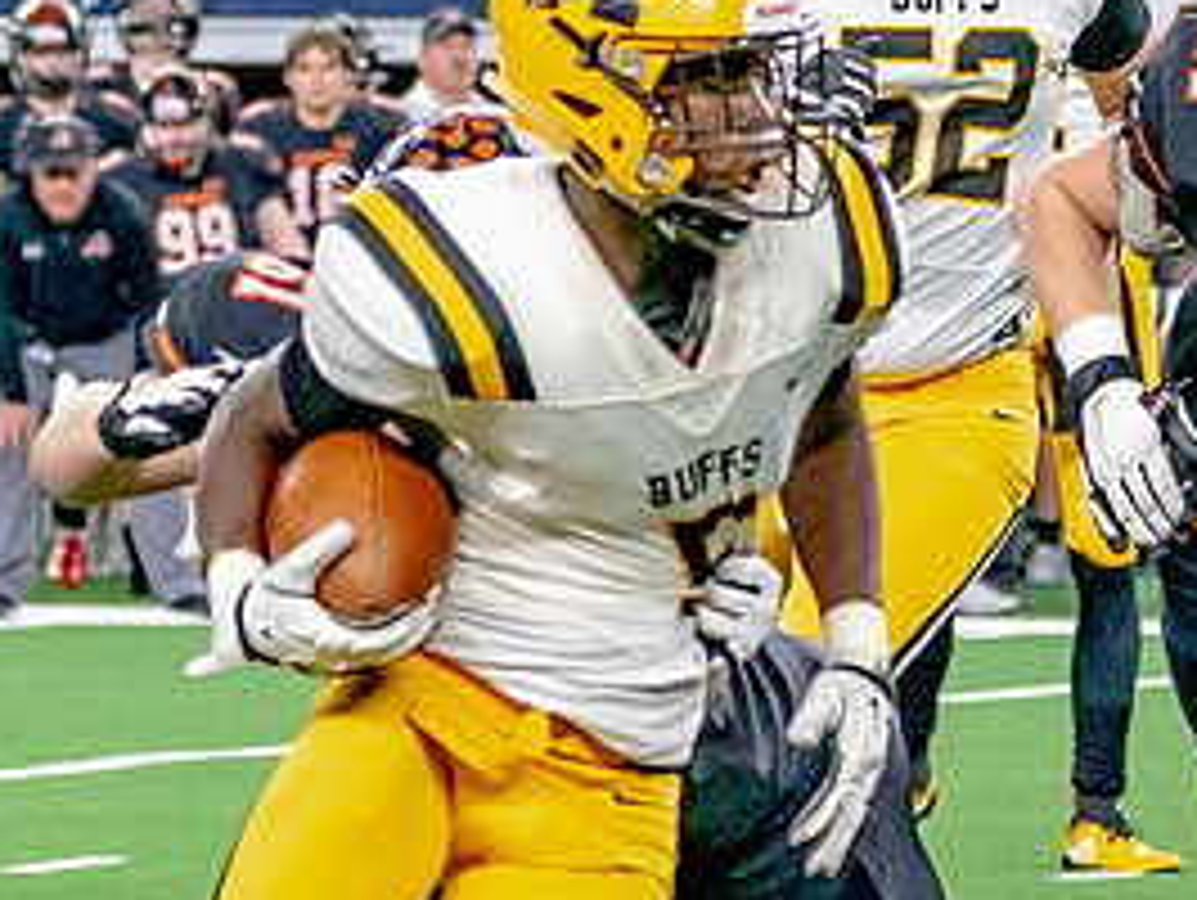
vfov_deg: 2.7
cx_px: 692
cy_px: 300
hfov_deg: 3.5
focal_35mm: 562
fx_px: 19451
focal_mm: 135
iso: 5000
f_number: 5.6
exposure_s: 1/1500
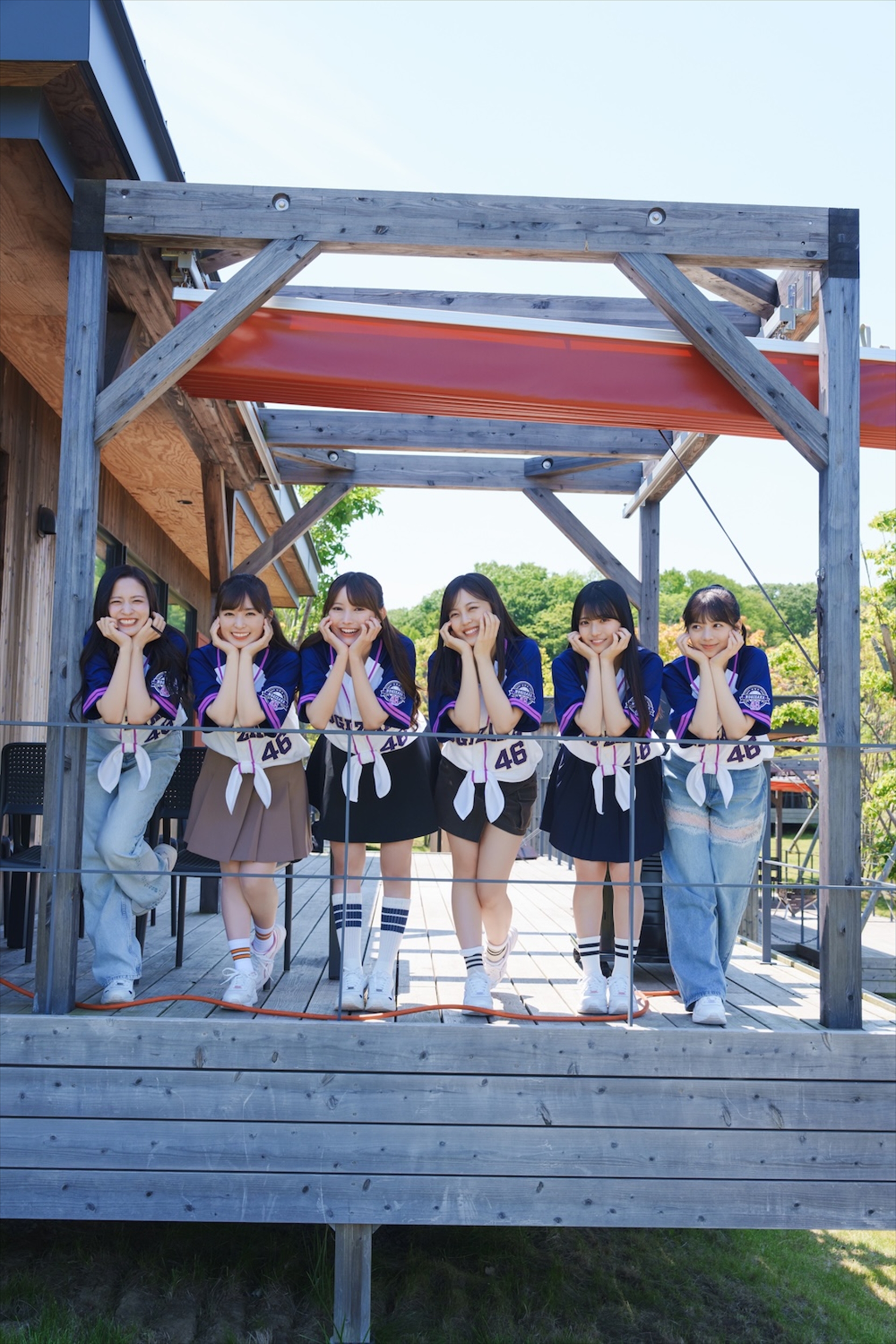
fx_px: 1381
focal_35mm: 37
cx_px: 448
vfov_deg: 51.9
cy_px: 672
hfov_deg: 35.9
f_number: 5.6
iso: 400
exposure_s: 1/640
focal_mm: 37
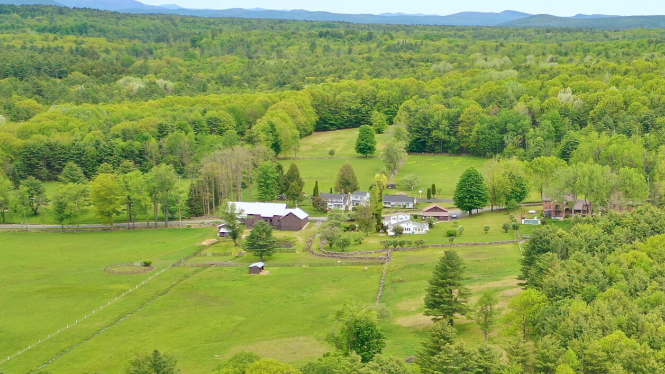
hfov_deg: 28.5
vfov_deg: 16.8
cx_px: 646
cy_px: 382
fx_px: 1234
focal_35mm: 70
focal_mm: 10.26
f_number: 3.2
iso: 100
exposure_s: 1/40
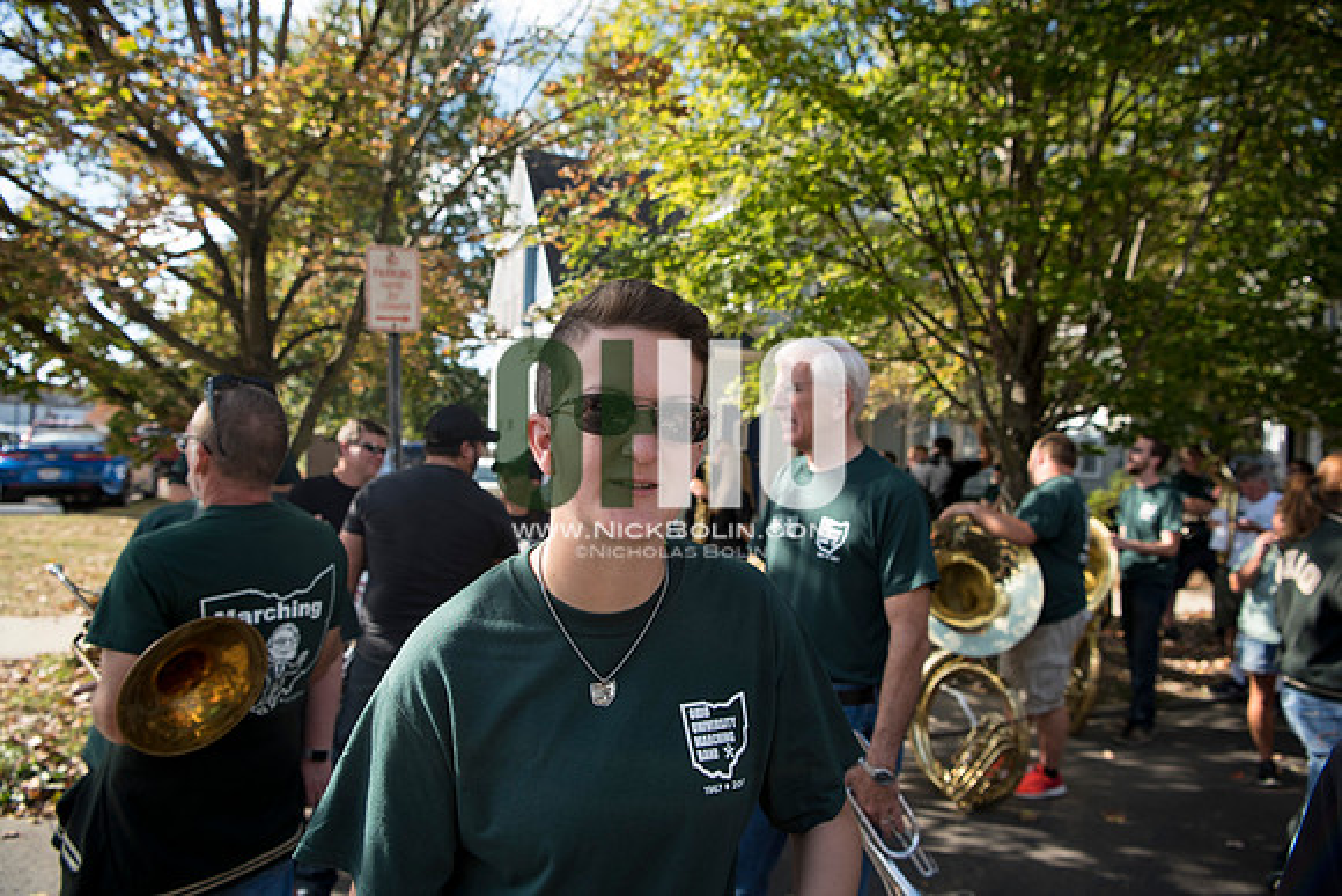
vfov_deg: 53.2
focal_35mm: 24
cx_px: 671
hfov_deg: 73.7
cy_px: 448
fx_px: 895
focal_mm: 24
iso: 250
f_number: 4.5
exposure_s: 1/640
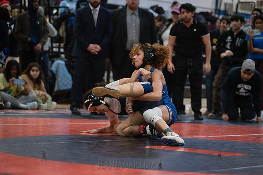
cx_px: 132
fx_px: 877
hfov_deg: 17.1
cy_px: 88
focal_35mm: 120
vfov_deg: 11.4
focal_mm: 120
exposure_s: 1/500
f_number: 3.5
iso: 8000
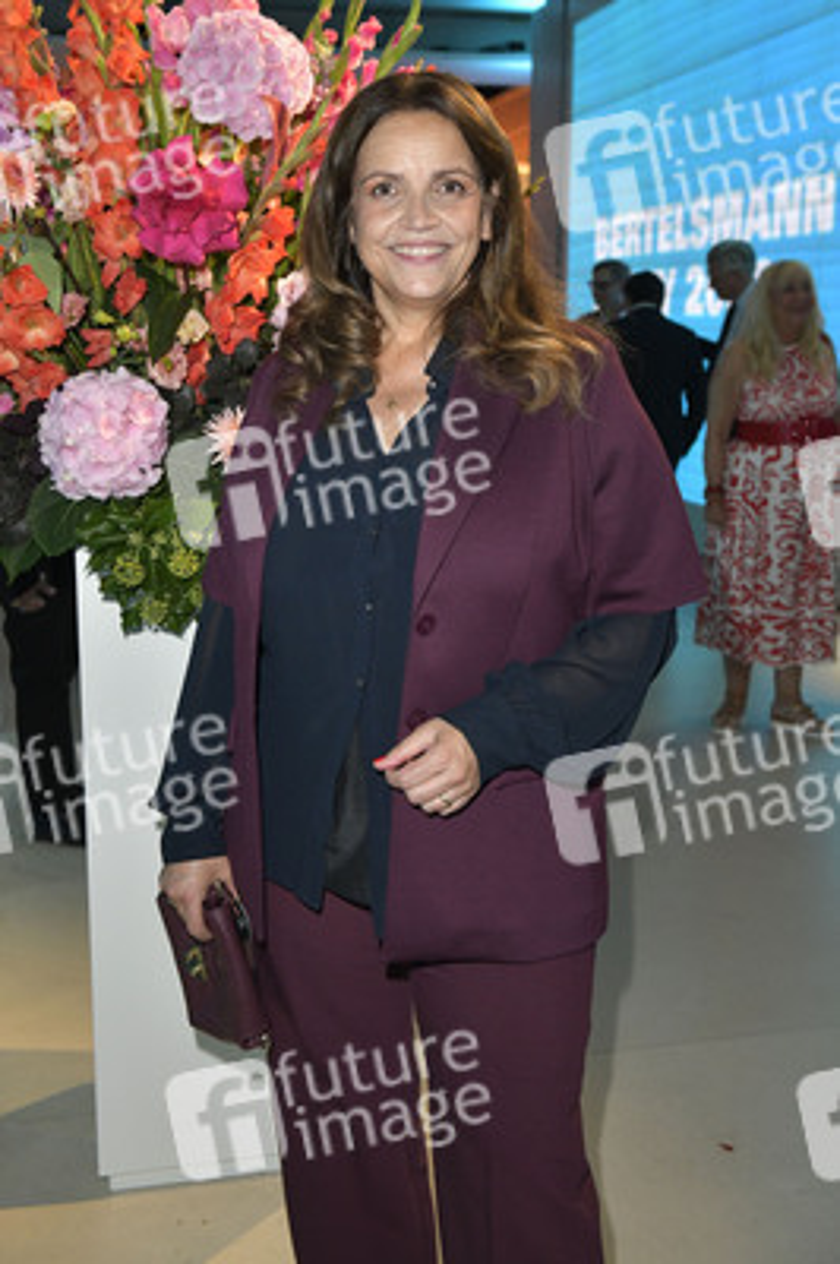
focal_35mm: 38
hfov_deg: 35.0
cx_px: 420
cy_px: 632
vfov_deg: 50.7
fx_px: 1332
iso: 2500
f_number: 5.6
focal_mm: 38
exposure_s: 1/200
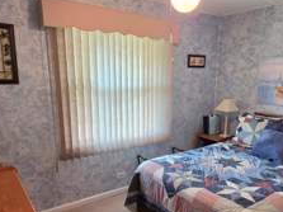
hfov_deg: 63.1
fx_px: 229
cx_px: 164
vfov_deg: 49.2
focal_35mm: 28
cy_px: 132
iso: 200
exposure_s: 1/60
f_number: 1.9
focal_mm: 2.2
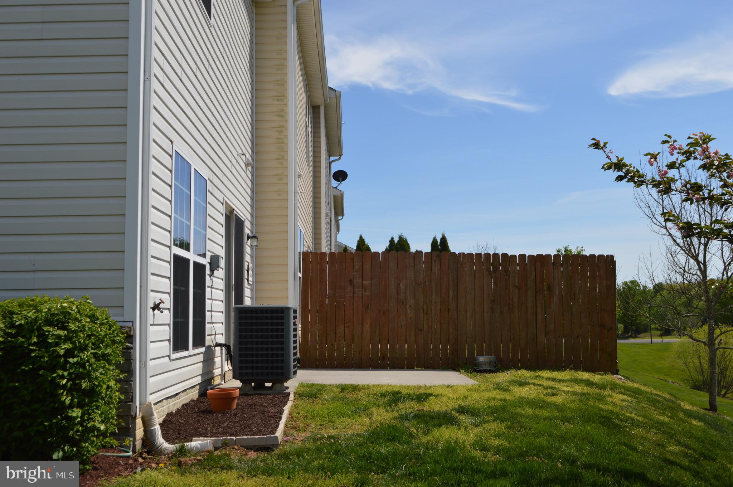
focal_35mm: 36
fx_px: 732
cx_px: 366
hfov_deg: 53.2
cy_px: 244
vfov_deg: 36.8
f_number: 9
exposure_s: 1/320
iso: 100
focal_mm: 24
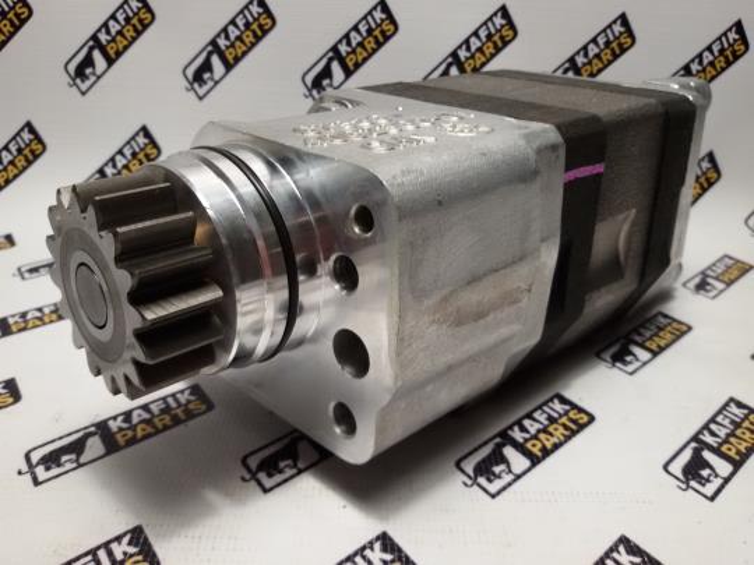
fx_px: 675
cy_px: 282
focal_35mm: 31
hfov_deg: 58.4
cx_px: 377
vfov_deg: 45.4
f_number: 2.4
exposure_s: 1/33
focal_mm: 2.93
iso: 80
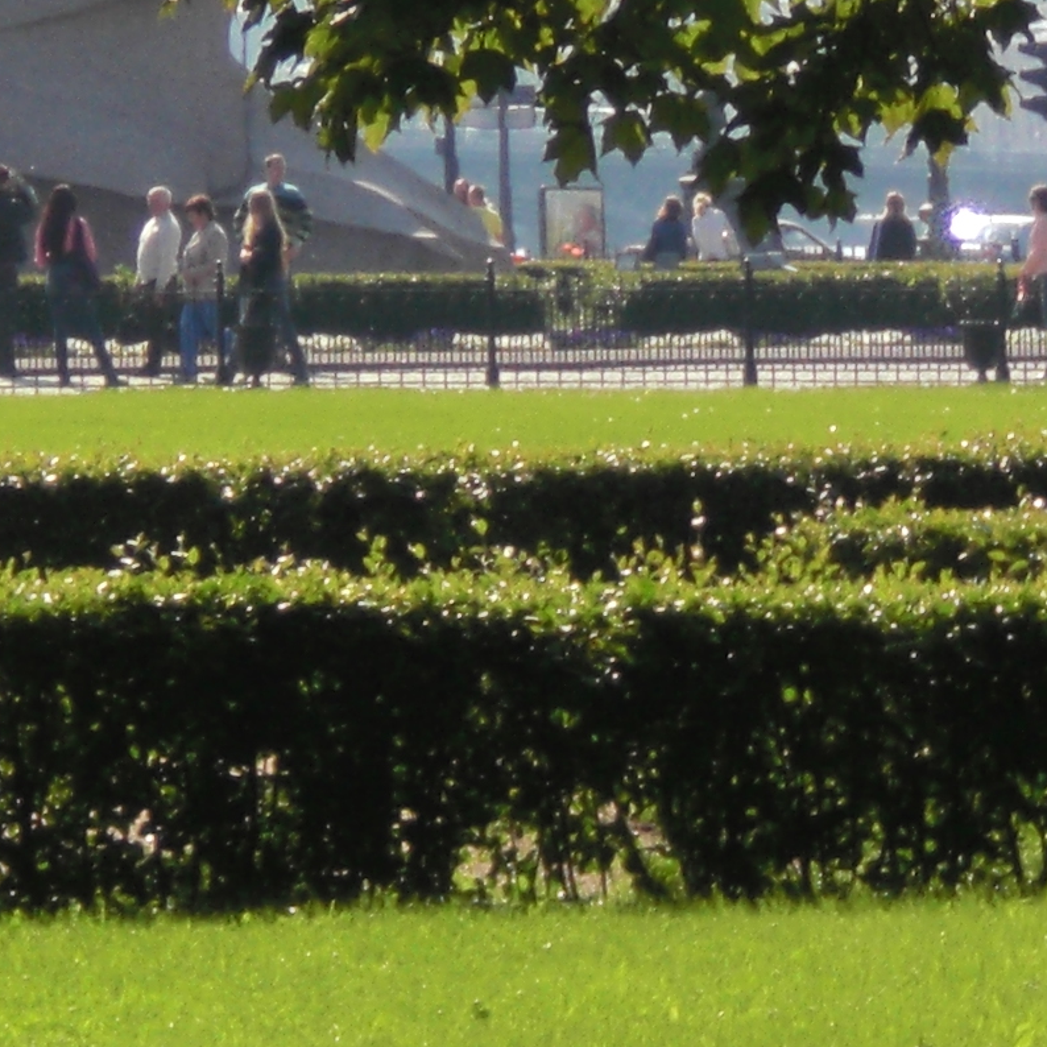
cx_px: -59
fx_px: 14167
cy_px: -533
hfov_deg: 4.2
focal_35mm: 414
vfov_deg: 4.2
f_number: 5.9
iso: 64
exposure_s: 1/250
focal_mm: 18.9
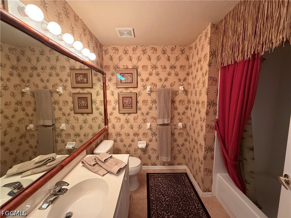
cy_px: 109
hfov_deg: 102.1
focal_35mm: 14
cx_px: 146
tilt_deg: -6.3
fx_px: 118
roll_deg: +0.2
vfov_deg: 85.7
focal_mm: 2.22
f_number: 2.2
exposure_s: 1/60
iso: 400
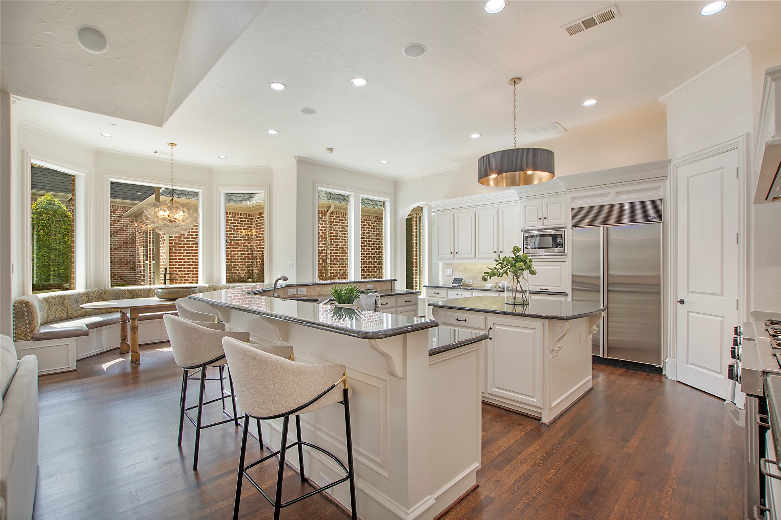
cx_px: 390
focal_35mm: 15
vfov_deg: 77.3
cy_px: 260
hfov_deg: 100.4
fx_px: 325
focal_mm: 10
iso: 100
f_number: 5.6
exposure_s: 1/160
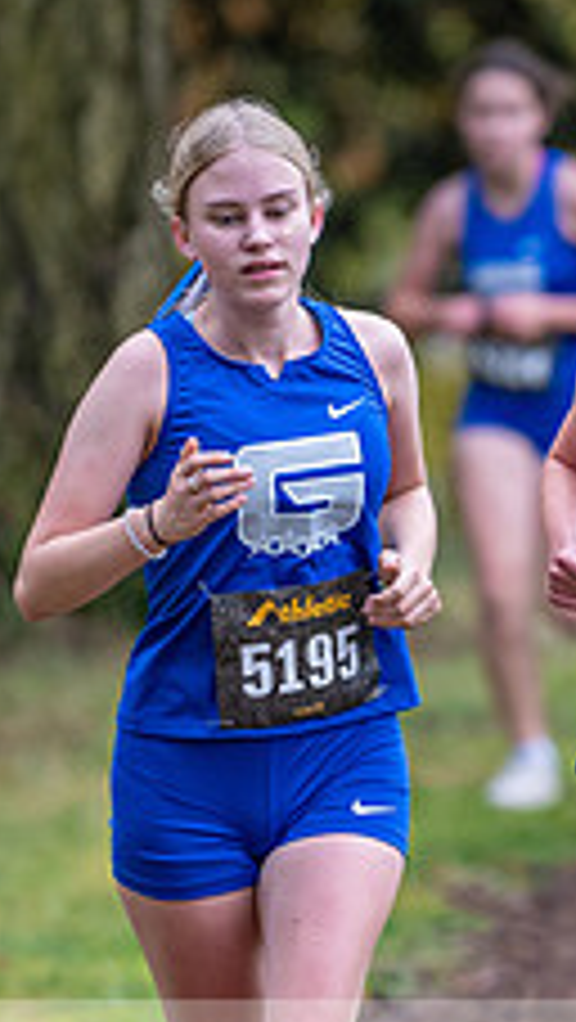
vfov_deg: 3.2
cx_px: 631
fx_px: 18538
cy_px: 738
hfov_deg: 1.8
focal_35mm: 684
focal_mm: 200
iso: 640
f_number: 2.8
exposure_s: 1/1000
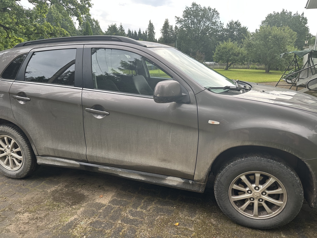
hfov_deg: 71.6
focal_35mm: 24
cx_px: 158
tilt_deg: -15.3
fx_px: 220
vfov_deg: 56.8
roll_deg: +0.8
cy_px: 119
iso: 80
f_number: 1.78
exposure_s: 1/362
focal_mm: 6.86
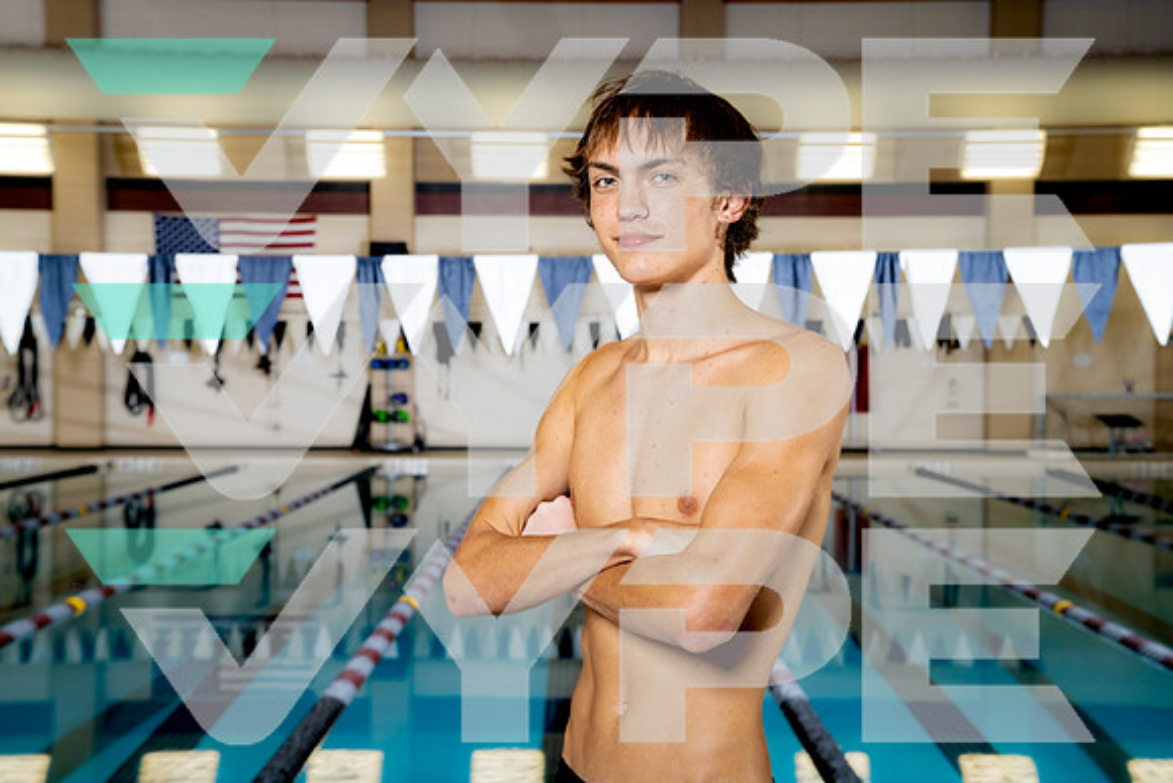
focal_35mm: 50
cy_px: 392
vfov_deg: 27.0
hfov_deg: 39.6
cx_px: 586
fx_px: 1629
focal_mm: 50
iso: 320
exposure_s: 1/250
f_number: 5.6
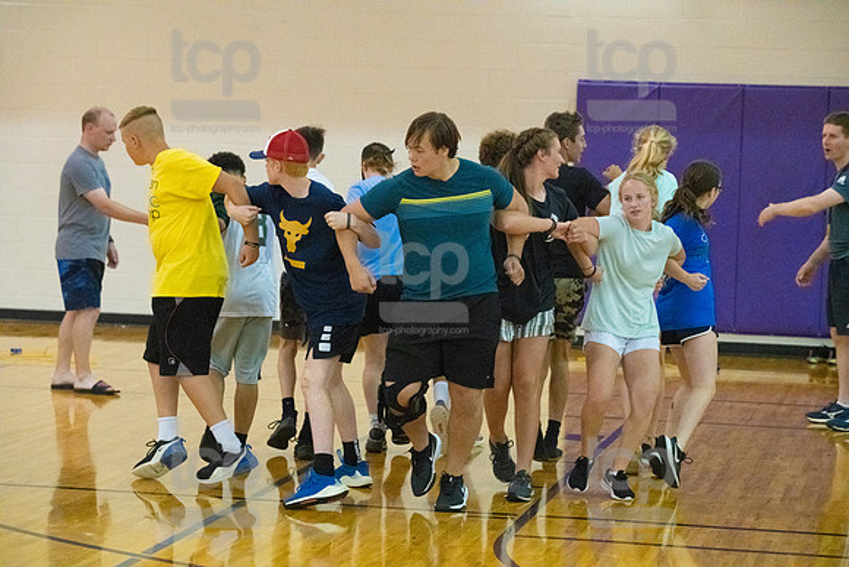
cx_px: 424
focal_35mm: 110
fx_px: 2595
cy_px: 284
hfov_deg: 18.6
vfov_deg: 12.5
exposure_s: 1/640
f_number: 4.5
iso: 6400
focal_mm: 110
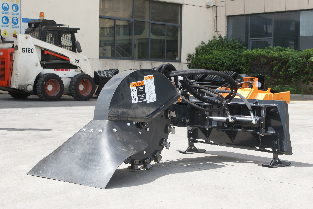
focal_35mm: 68
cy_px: 104
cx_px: 156
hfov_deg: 29.8
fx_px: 588
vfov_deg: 20.2
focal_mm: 45
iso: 100
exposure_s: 1/160
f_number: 6.3
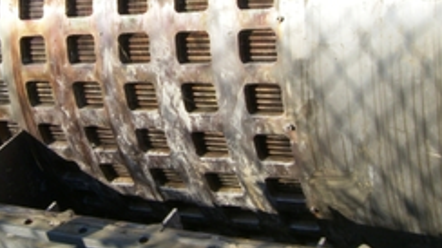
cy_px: 43
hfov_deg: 30.8
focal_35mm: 68
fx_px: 797
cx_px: 159
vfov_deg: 17.5
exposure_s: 1/500
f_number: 4.3
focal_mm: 6.2
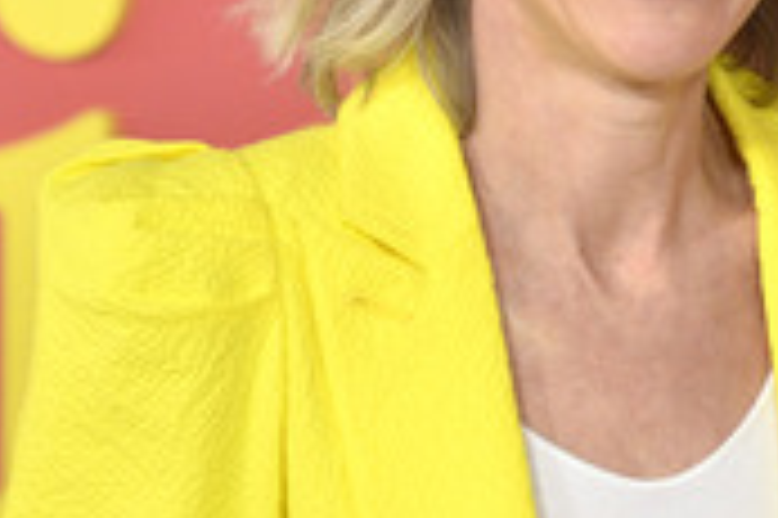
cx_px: 670
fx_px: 6866
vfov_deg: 4.3
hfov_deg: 6.5
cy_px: 59
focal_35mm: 318
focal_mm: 122
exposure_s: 1/320
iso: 2000
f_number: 6.3
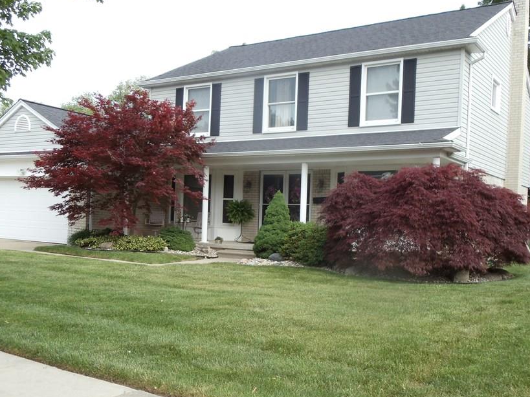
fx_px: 842
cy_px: 240
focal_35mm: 55
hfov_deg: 34.9
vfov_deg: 26.5
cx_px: 264
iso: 100
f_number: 3.5
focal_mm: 6
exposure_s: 1/400
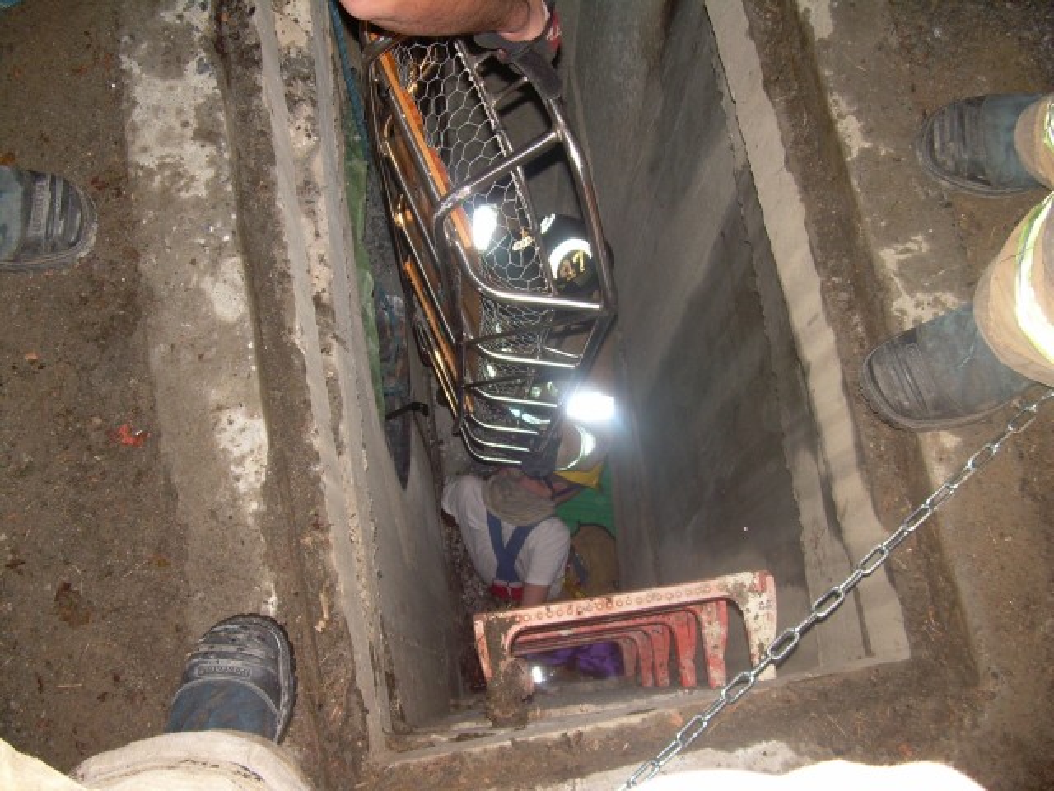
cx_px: 527
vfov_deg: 37.7
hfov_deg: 49.0
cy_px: 396
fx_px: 1157
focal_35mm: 38
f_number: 2.8
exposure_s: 1/60
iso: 100
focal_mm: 6.3
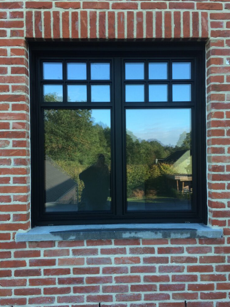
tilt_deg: -2.4
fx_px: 266
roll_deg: +2.7
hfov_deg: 46.8
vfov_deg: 60.0
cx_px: 117
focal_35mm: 30
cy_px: 158
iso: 32
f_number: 2.2
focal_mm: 4.15
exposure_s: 1/155
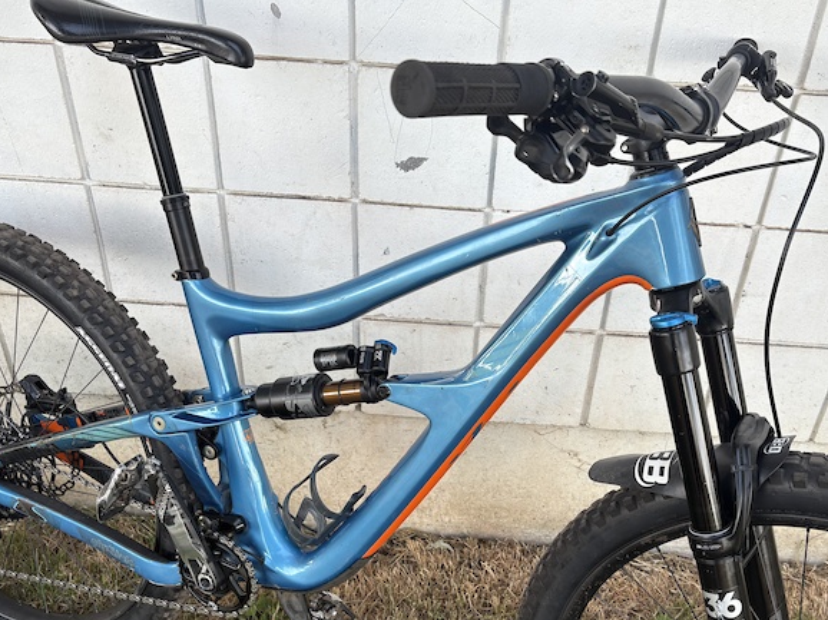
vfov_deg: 39.1
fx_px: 861
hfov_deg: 51.3
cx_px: 444
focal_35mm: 36
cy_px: 421
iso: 40
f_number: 1.6
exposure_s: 1/121
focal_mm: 5.96
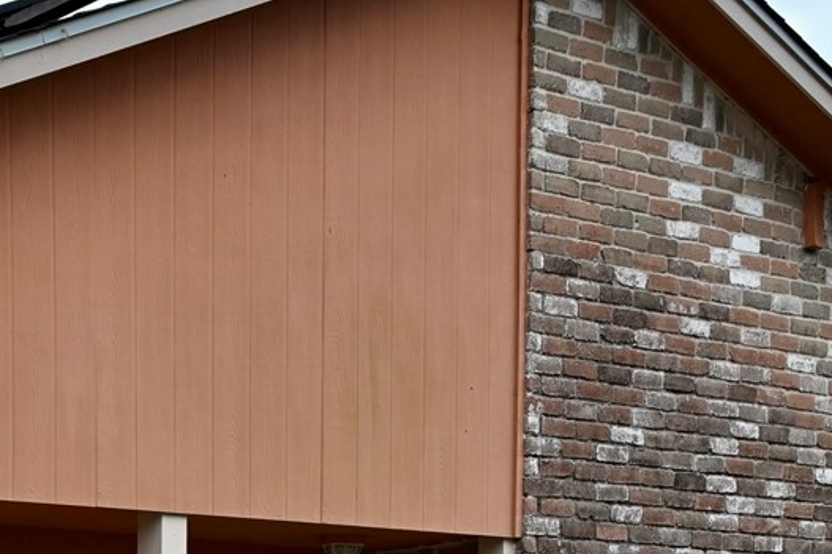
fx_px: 2287
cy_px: 944
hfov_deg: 18.7
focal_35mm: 99
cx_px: -325
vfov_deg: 12.8
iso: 100
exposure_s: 1/160
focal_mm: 24
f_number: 6.3
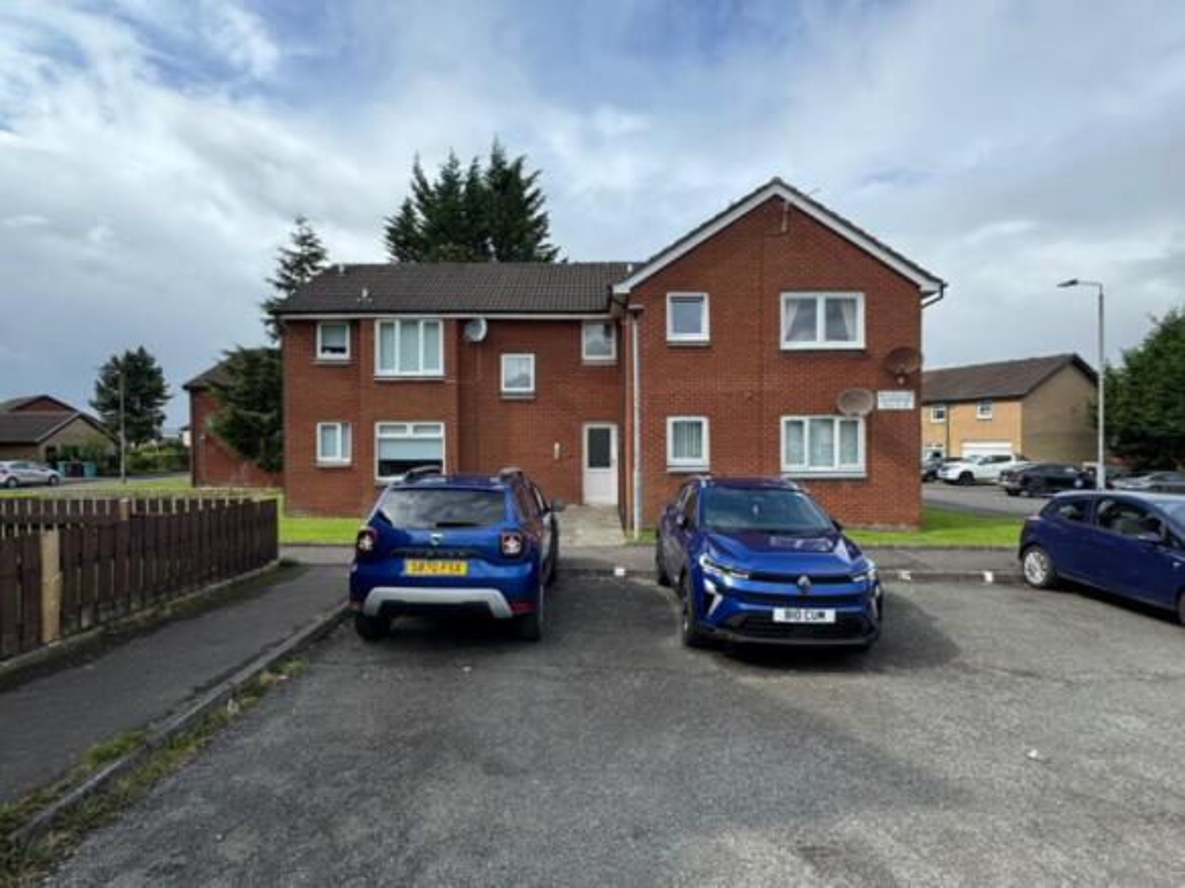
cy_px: 444
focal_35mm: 14
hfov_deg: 102.1
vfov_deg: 85.7
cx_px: 592
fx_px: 479
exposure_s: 1/1236
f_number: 2.2
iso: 40
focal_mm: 2.22
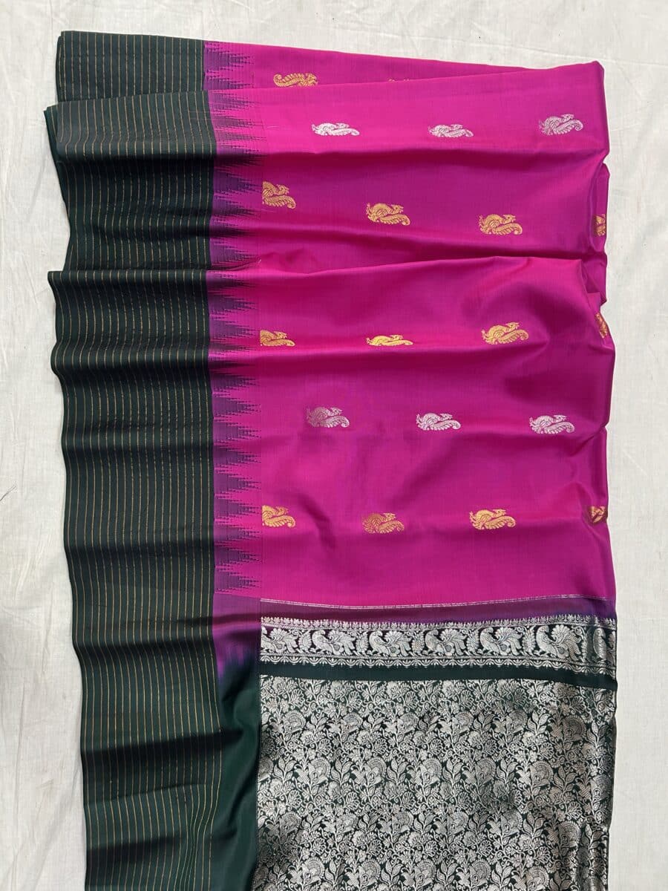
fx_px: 669
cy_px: 446
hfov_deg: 53.1
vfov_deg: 67.3
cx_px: 334
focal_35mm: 26
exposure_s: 1/100
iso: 125
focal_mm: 5.7
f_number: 1.5
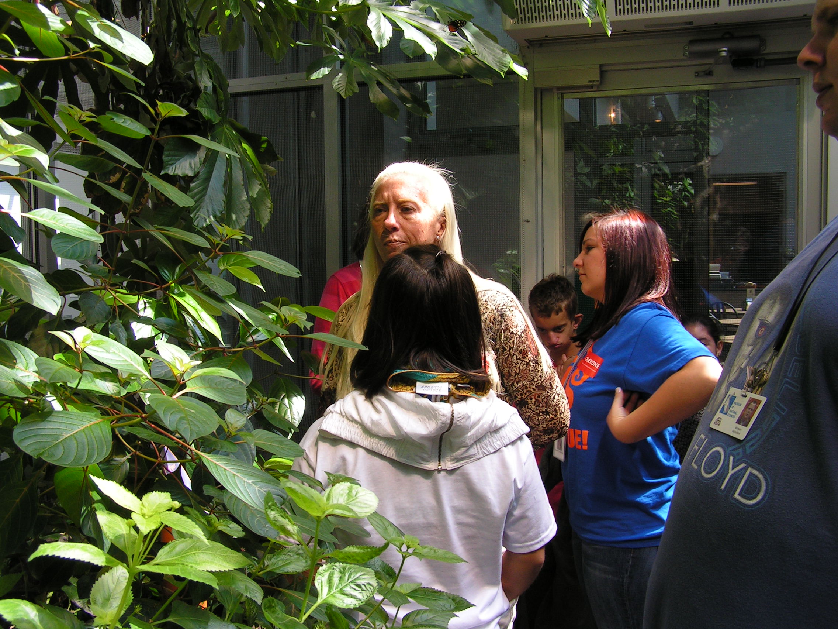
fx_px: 920
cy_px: 314
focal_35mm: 38
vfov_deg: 37.7
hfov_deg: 49.0
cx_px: 419
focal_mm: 6.3
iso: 50
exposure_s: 1/40
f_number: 4
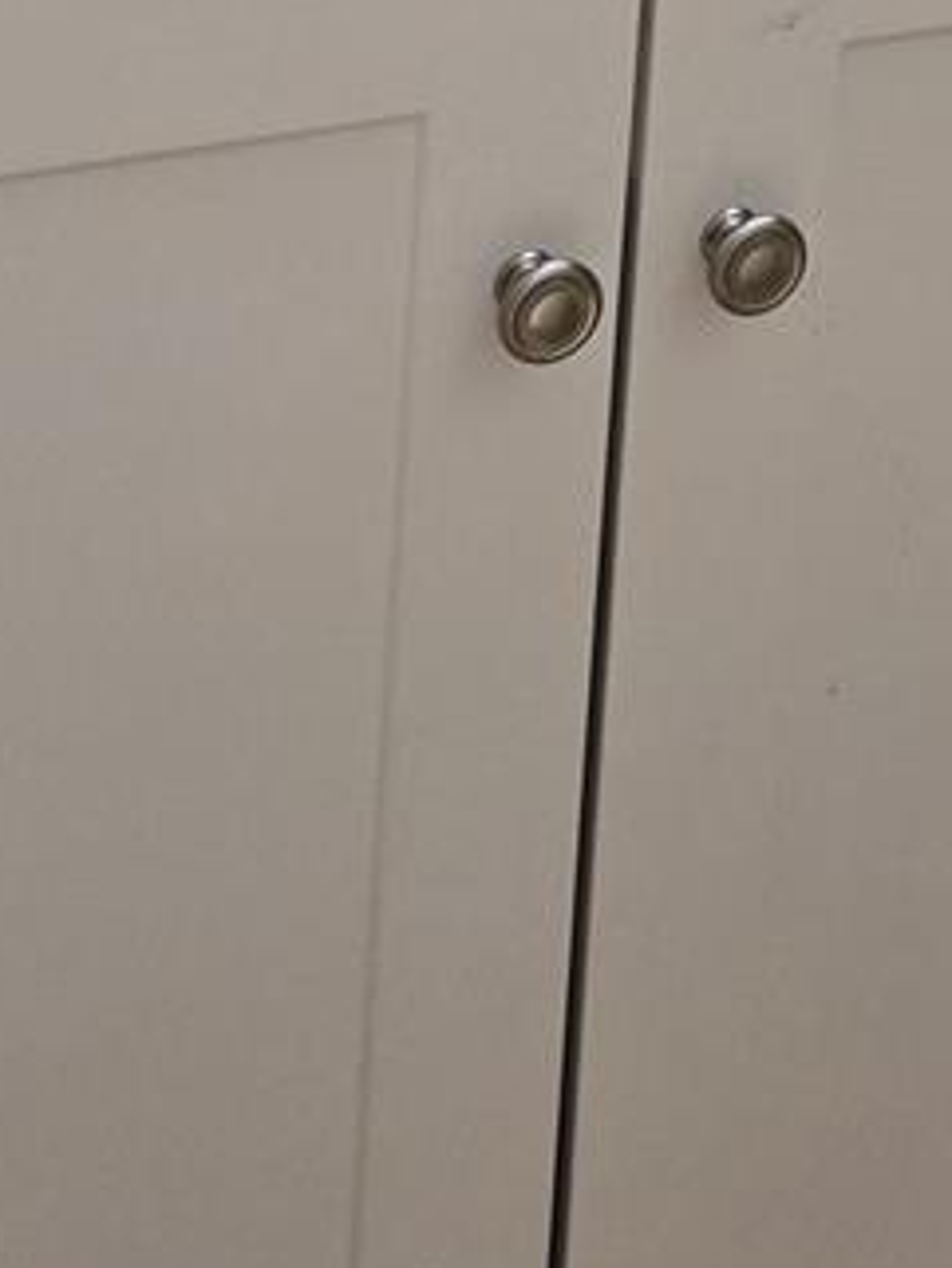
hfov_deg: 16.5
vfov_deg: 19.8
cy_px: -612
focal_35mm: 86
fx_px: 3151
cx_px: 1118
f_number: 1.7
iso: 250
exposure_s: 1/120
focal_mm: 6.3
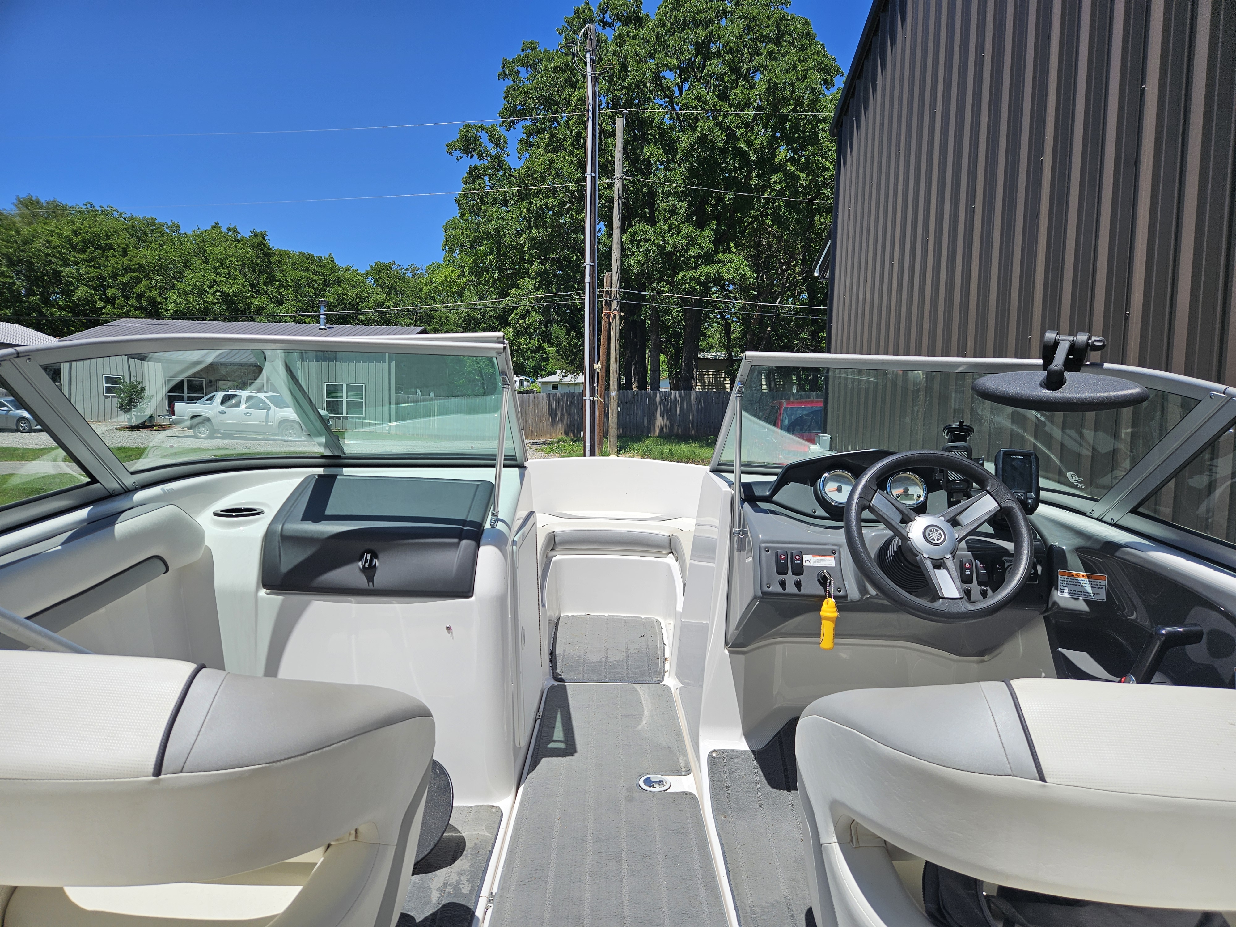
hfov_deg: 73.9
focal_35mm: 23
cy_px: 464
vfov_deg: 58.9
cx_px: 618
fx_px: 821
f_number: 1.8
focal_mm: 5.4
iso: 25
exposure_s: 1/2628
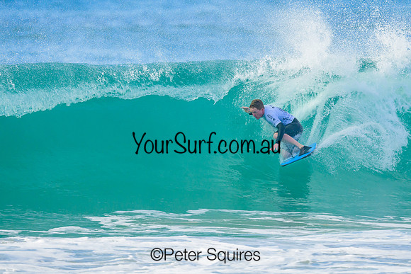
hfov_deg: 1.9
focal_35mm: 1101
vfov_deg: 1.3
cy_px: 118
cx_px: 233
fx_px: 12569
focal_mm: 800
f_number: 6.3
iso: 450
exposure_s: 1/2000
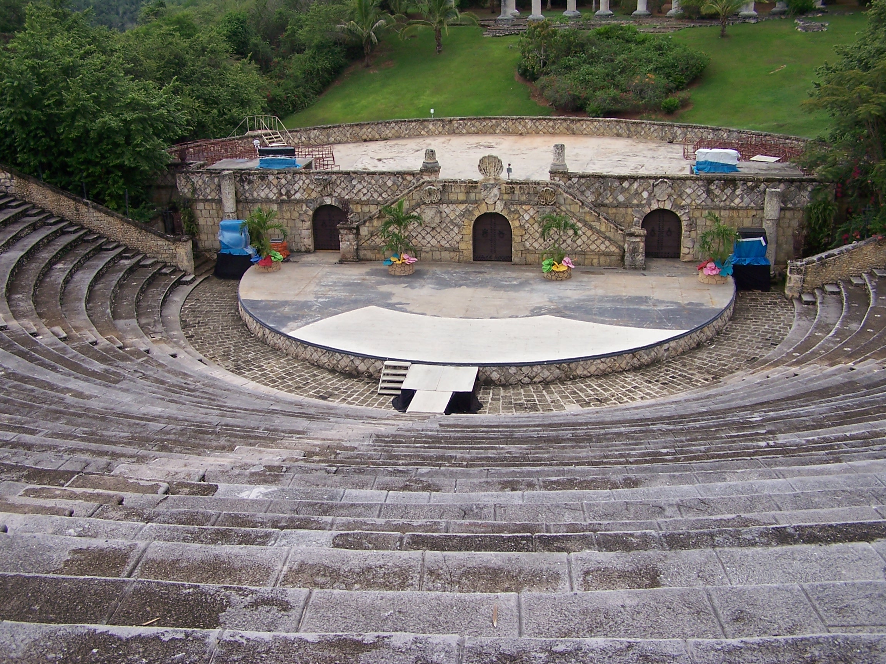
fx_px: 973
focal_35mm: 38
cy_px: 332
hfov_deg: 49.0
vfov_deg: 37.7
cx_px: 443
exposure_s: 1/350
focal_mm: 6.3
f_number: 2.8
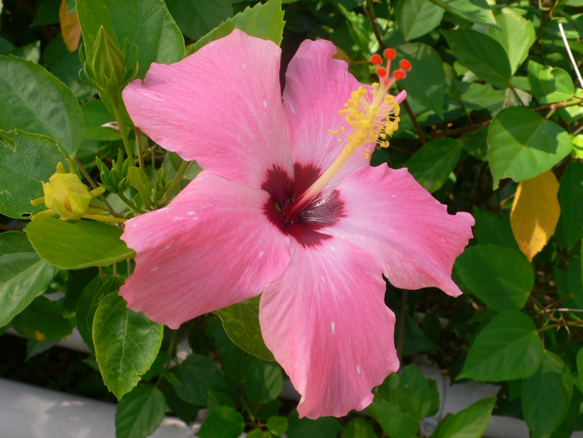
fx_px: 573
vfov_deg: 41.8
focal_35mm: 34
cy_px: 219
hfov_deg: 54.0
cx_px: 292
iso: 80
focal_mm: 6.3
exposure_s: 1/125
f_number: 4
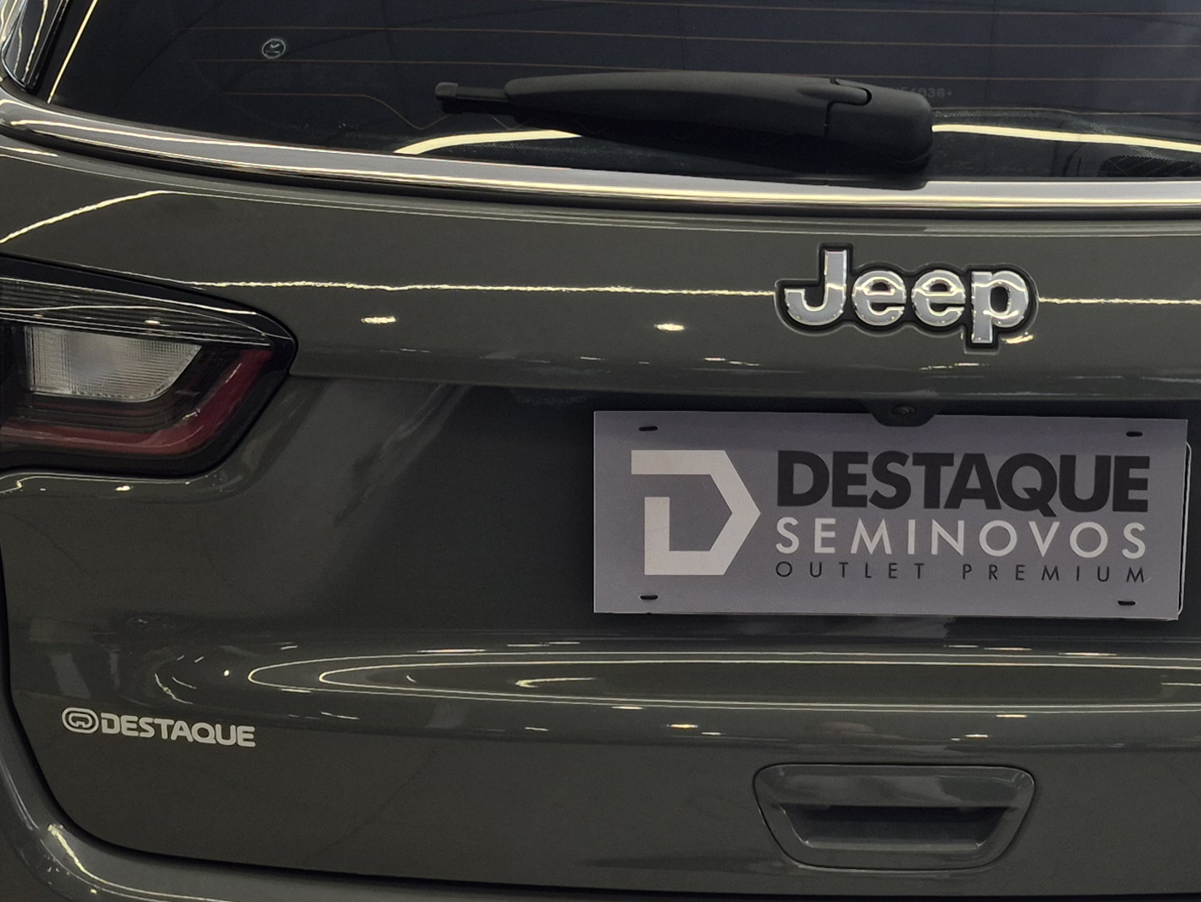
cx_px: 876
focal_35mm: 65
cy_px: 445
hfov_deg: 29.4
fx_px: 2256
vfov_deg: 22.6
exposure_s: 1/220
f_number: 1.8
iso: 25
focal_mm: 5.4
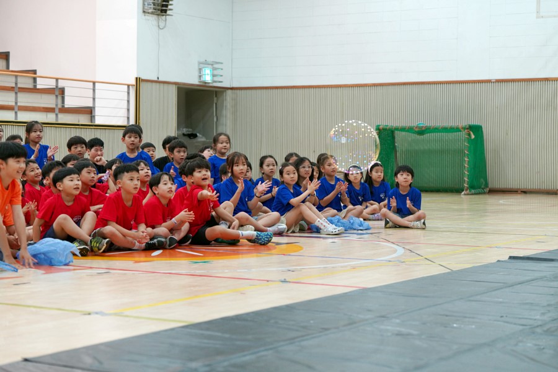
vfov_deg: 19.5
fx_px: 1085
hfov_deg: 28.8
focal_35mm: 70
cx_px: 279
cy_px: 186
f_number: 4
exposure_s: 1/160
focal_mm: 70
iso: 1250
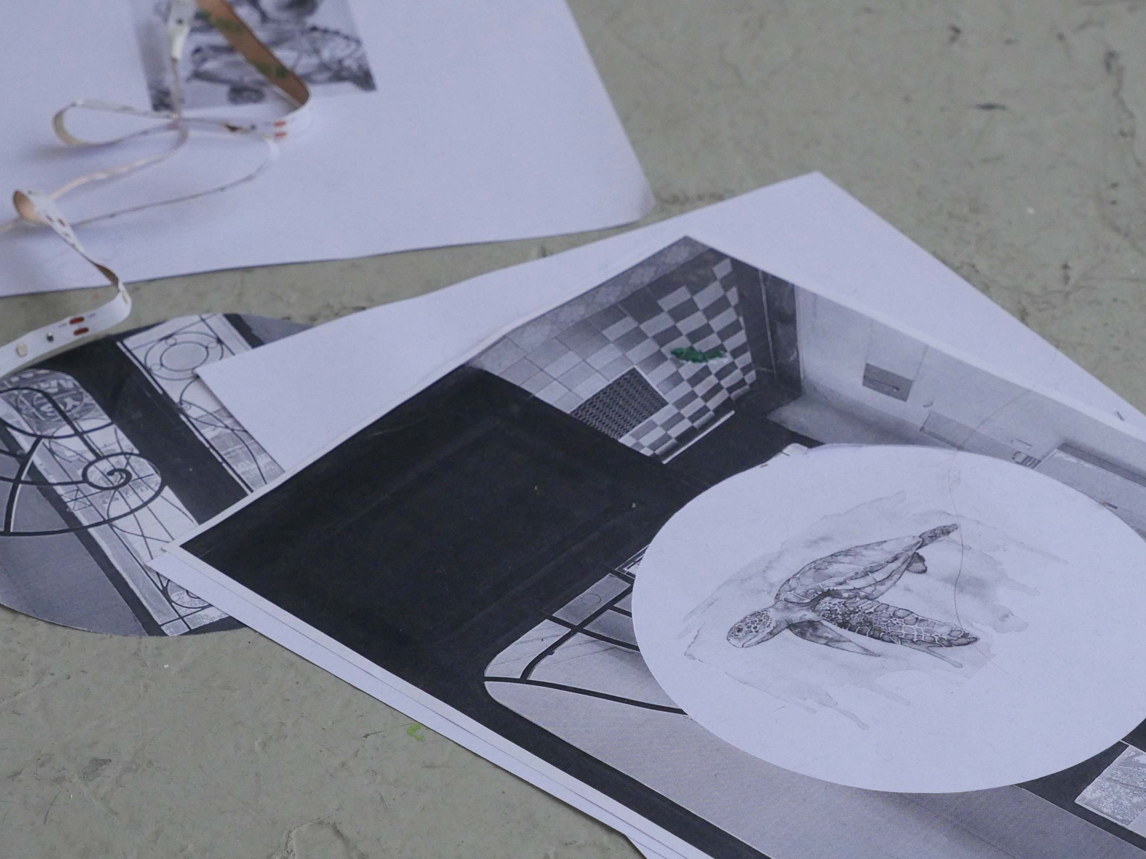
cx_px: 748
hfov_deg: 21.5
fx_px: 3013
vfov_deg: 16.2
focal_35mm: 91
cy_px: 589
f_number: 5
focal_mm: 30
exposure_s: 1/400
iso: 1600
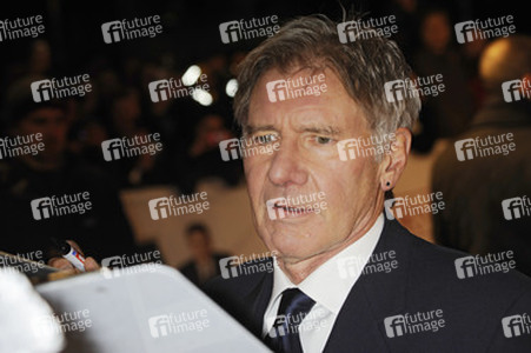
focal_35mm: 90
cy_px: 176
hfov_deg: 22.6
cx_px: 266
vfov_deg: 15.2
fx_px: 1326
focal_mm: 90
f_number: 6.3
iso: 640
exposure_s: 1/160
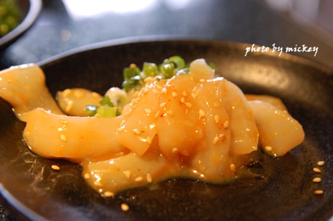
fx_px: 762
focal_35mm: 82
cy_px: 110
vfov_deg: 16.5
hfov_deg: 24.6
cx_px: 166
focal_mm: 55
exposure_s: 1/8
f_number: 5
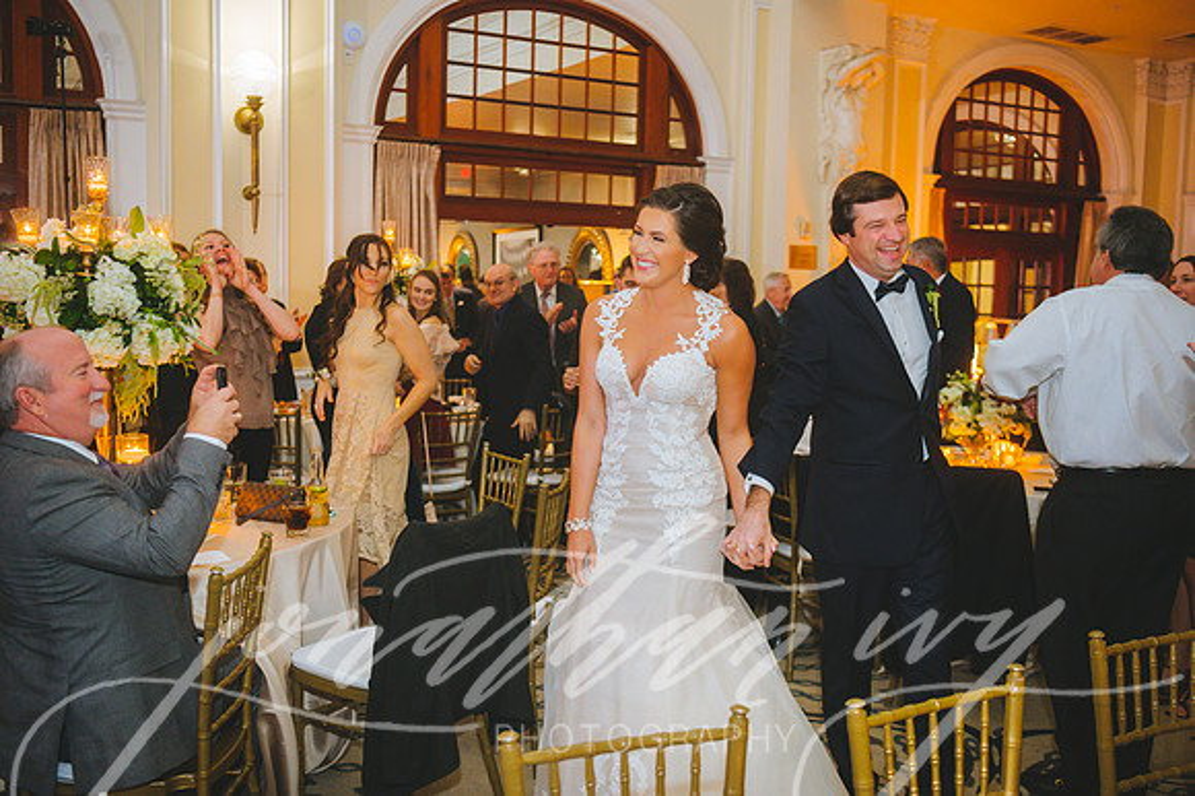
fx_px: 1128
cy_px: 398
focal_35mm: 34
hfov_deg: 55.8
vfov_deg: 38.8
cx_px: 598
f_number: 2.8
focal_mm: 34
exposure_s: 1/100
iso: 2000
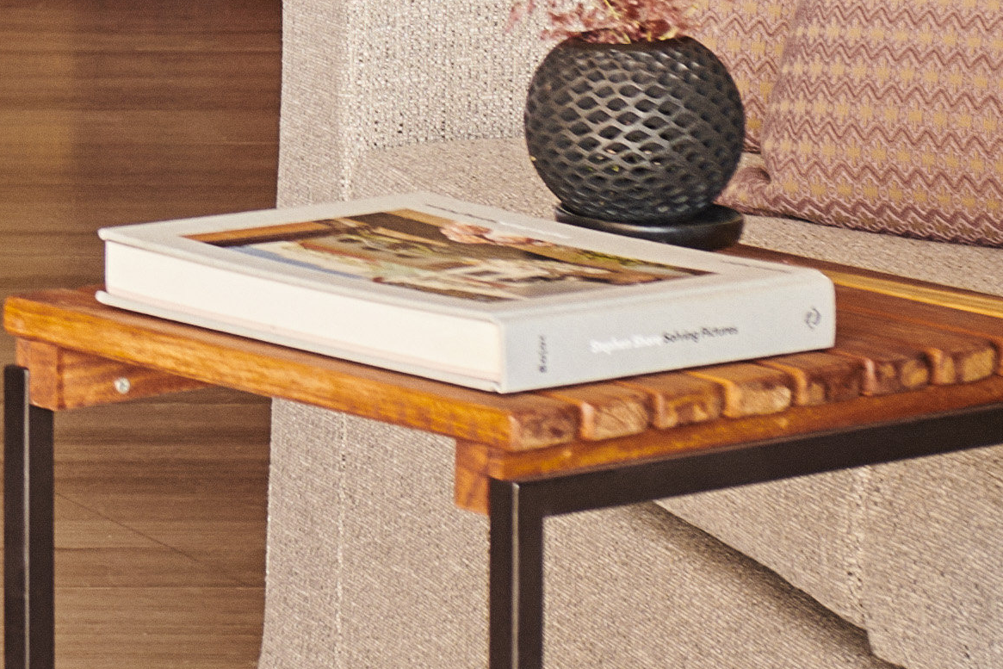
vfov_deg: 5.4
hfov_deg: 7.6
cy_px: -858
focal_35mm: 248
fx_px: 6910
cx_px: -1589
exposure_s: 1/15
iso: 100
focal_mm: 35
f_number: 5.6
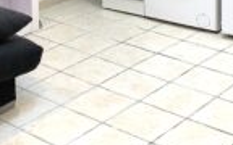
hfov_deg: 24.6
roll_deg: +1.2
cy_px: -96
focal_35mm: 84
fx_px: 533
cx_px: 83
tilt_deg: -5.9
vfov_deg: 14.2
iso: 80
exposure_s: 1/100
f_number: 1.8
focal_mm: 4.25
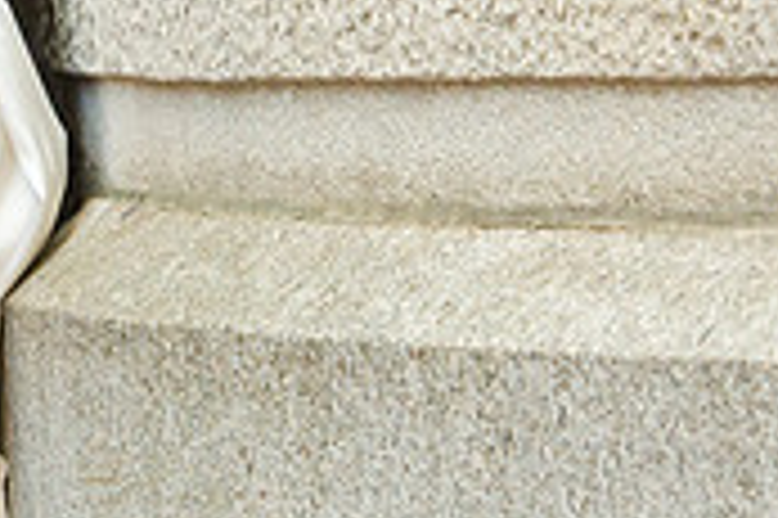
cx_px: -49
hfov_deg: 5.3
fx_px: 8399
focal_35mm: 389
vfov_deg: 3.5
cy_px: 74
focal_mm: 116
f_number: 6.3
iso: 800
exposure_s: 1/640
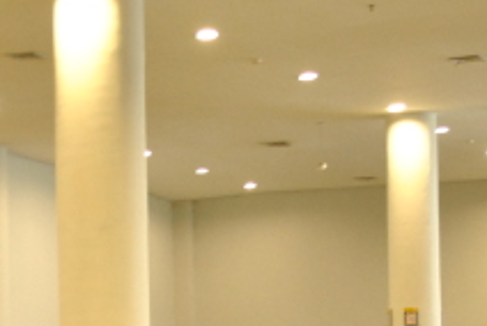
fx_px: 1747
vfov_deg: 10.5
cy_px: 363
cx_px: 175
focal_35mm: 129
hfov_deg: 15.8
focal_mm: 28
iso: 800
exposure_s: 1/15
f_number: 4.5
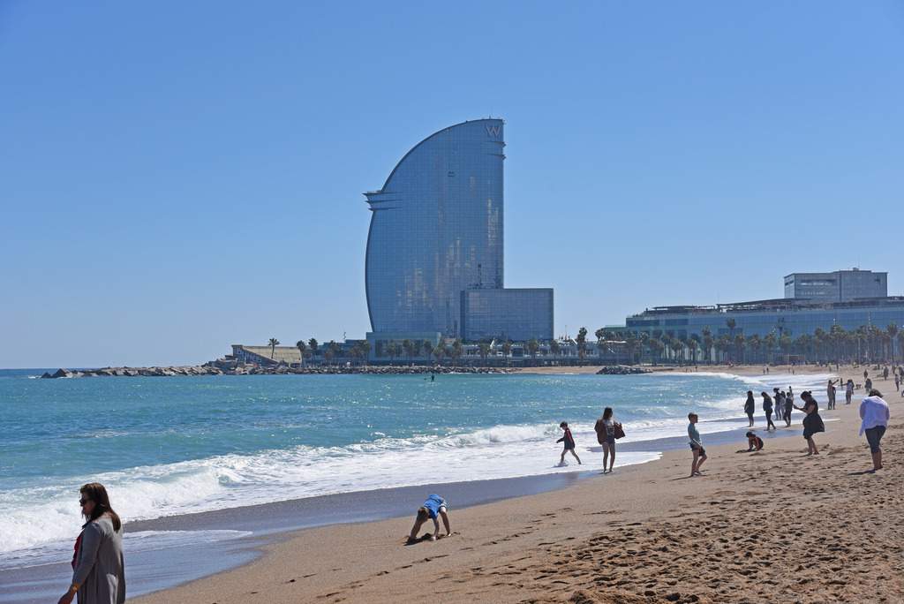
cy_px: 302
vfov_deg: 20.6
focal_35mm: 66
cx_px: 452
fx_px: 1658
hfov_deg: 30.5
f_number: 7.1
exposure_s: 1/500
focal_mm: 66
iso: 100
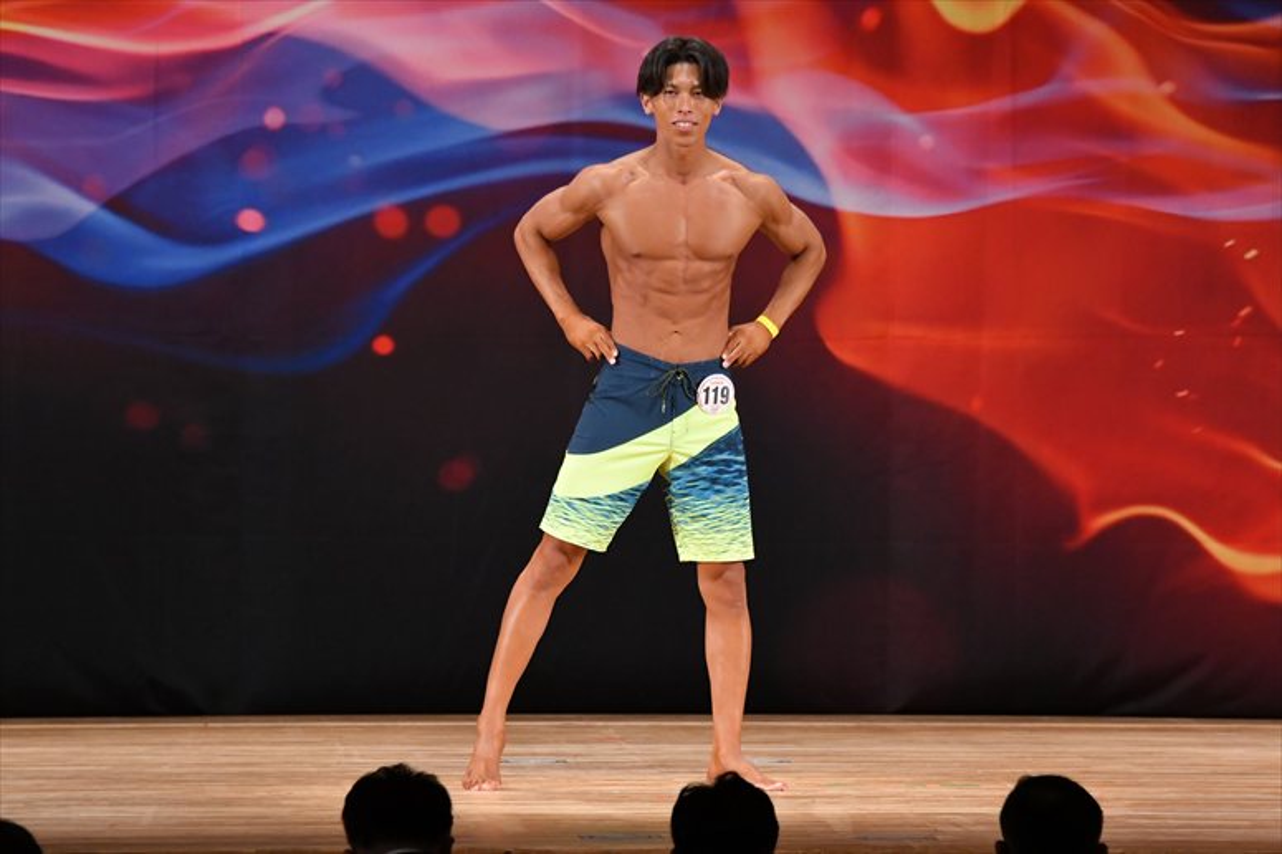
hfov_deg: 9.2
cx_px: 641
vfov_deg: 6.1
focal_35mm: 225
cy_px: 427
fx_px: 8009
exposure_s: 1/400
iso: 3200
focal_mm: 150
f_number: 5.6
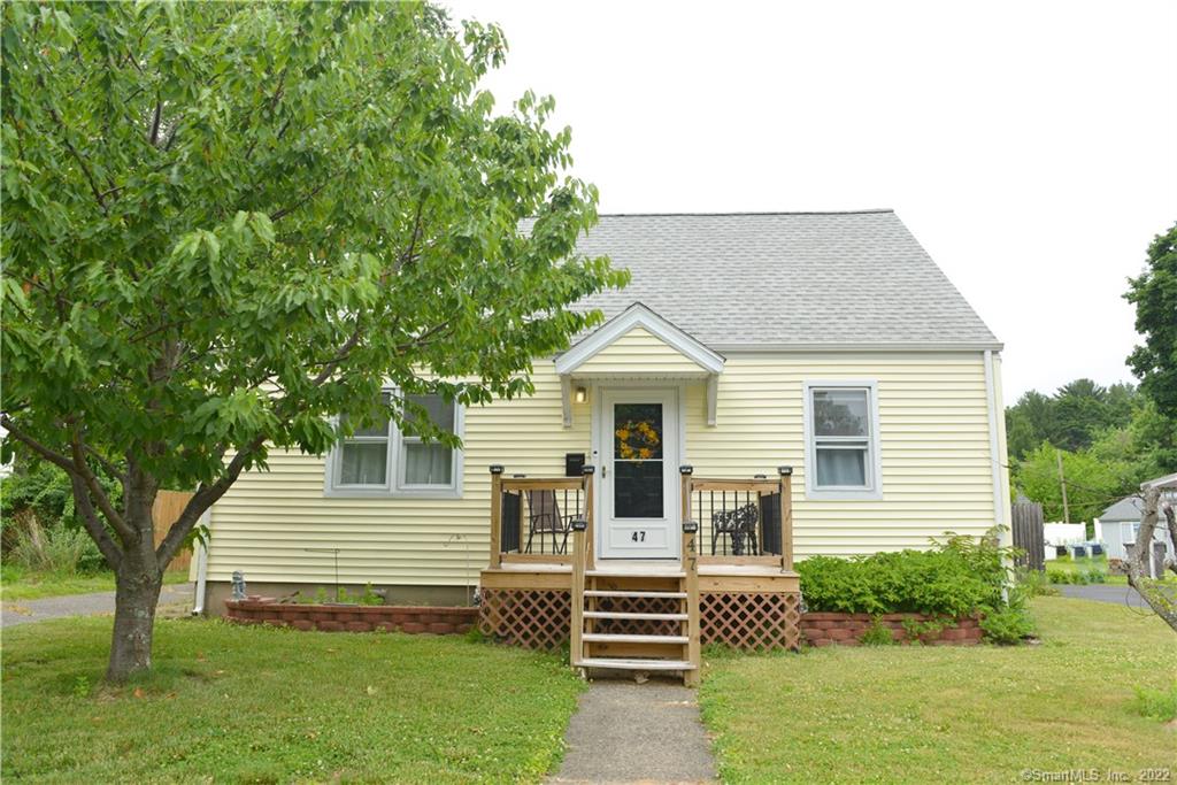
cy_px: 392
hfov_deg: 73.7
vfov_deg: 53.1
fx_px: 785
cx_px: 588
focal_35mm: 24
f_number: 5.6
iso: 500
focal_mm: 24
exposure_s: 1/800
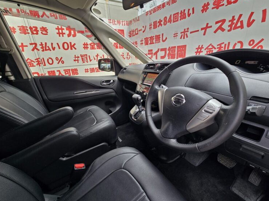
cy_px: 101
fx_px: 109
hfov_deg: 102.1
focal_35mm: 14
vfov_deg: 85.7
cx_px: 134
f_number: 2.2
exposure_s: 1/252
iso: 50
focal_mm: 2.2
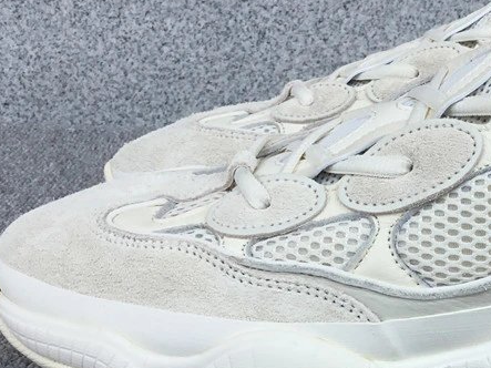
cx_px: 419
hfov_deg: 29.7
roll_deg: -0.3
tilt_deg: -20.3
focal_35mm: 63
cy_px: 227
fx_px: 893
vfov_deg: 23.2
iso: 25
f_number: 2.4
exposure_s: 1/604
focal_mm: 3.3
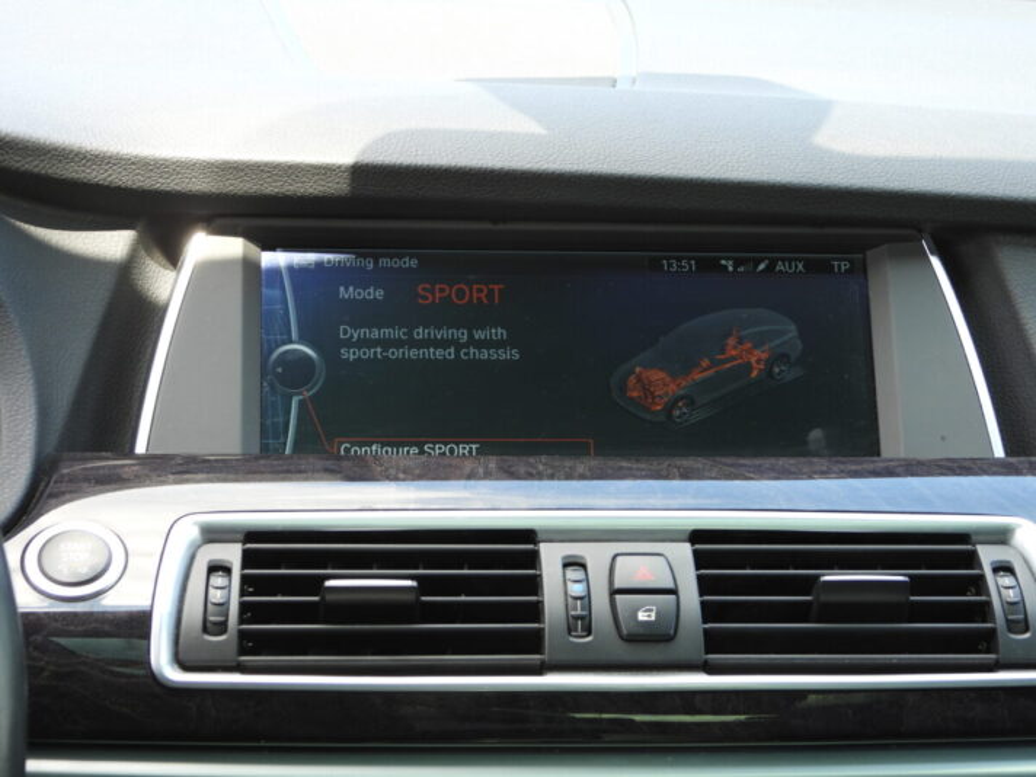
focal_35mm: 85
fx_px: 2544
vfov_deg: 17.4
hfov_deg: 23.0
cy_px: 388
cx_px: 518
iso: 110
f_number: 3.5
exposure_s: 1/60
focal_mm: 15.3
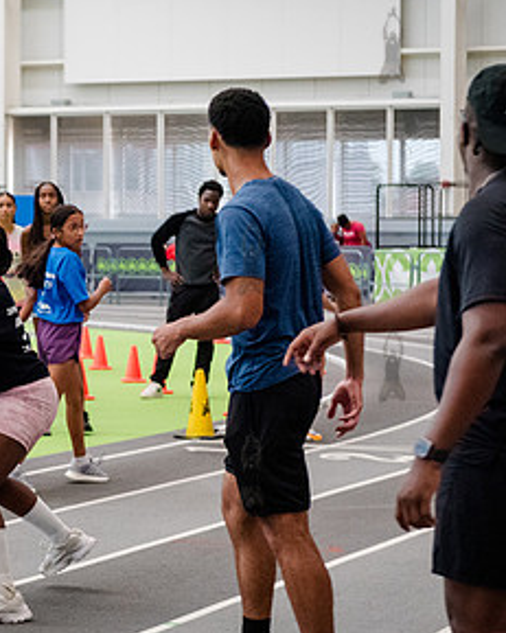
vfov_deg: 14.6
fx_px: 2472
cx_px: -33
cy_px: 362
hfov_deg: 11.5
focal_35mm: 132
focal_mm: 70
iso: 6400
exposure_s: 1/1000
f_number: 3.5
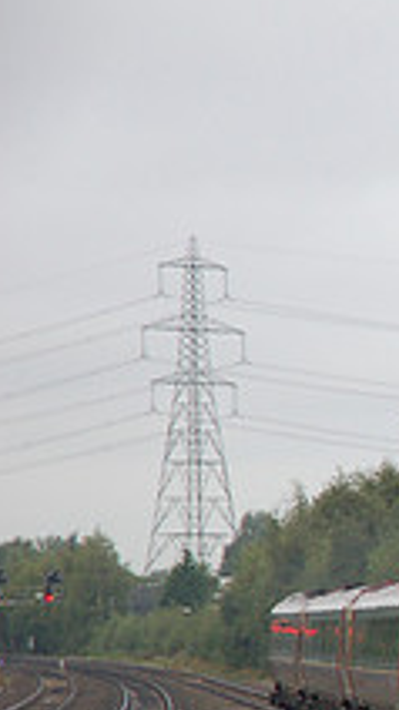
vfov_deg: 7.2
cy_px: 620
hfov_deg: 4.0
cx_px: 956
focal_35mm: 301
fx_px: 5670
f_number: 4.5
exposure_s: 1/500
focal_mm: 70
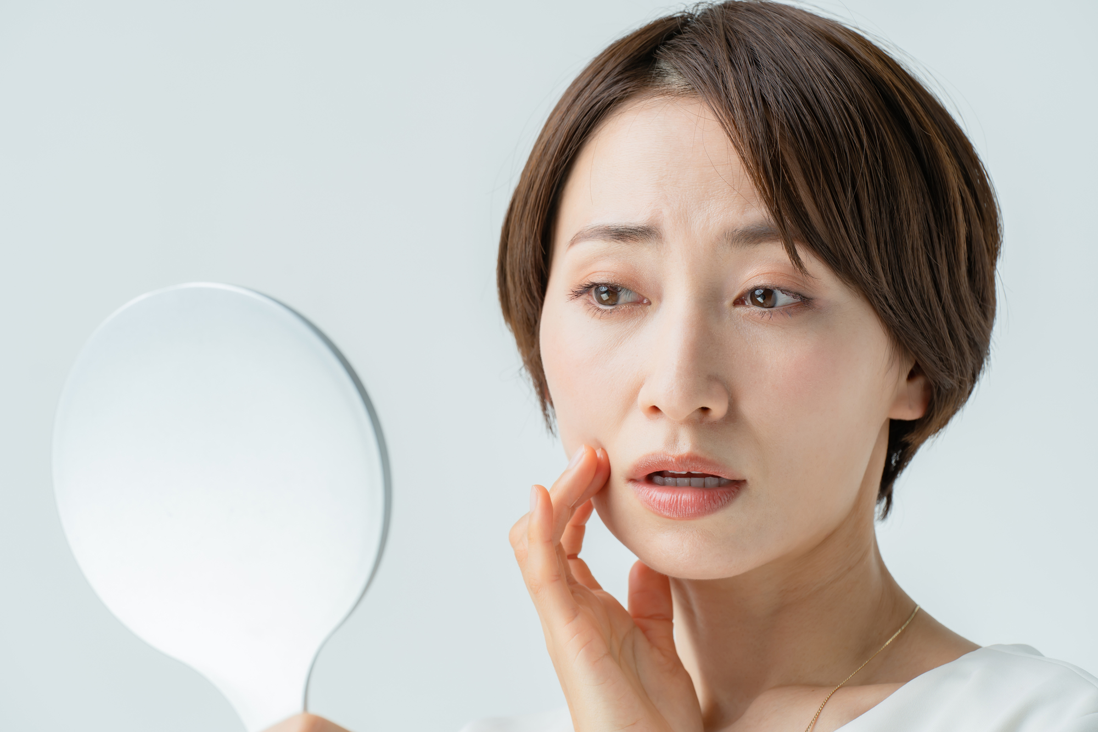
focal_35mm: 158
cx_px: 549
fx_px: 4818
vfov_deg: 8.7
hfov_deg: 13.0
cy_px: 366
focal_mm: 158
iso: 100
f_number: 8
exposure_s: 1/125
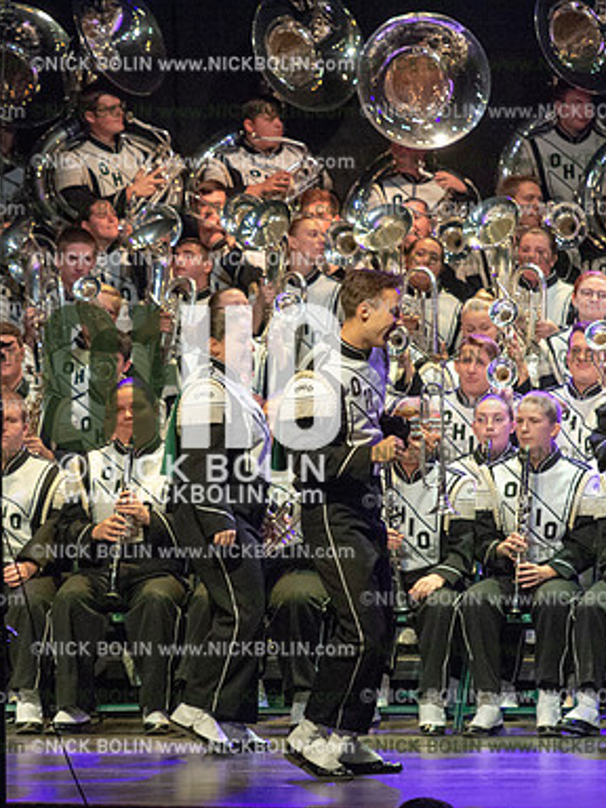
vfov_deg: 5.9
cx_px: 191
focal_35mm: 334
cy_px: 404
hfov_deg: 4.5
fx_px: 7796
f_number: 5.6
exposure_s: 1/400
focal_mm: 230
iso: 8000
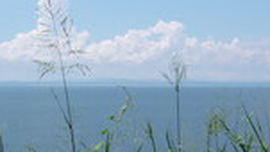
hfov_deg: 22.4
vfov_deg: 12.7
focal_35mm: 95
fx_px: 680
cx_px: 108
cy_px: 80
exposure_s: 1/800
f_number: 4.8
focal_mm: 7.5
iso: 80
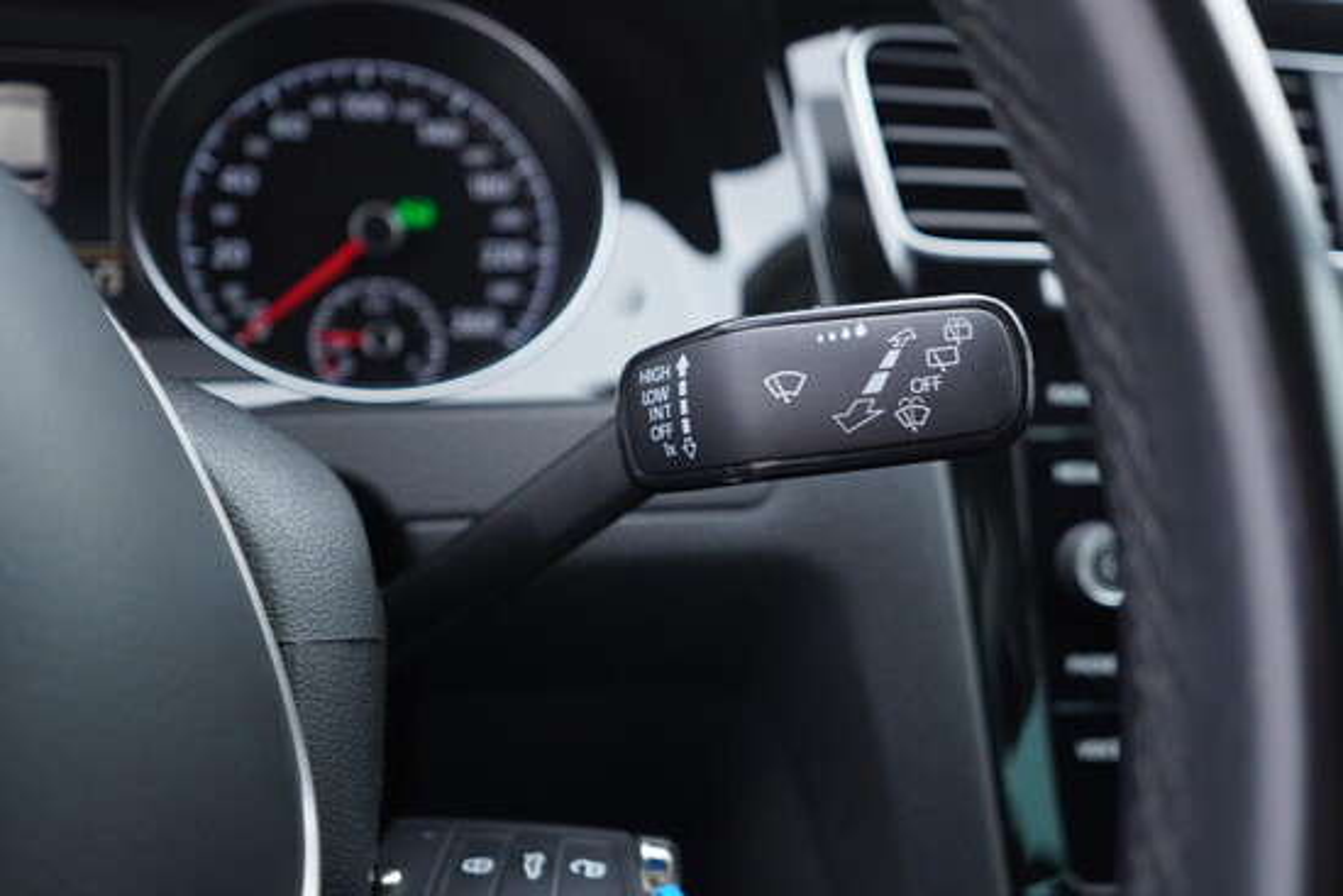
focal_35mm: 36
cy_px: 448
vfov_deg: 36.9
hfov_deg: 53.1
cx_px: 672
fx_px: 1343
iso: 320
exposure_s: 1/40
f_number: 2.8
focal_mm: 24
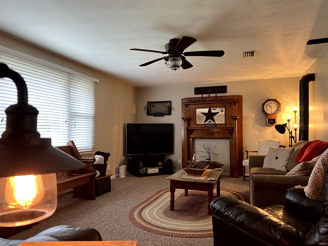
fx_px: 246
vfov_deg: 53.1
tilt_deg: +2.5
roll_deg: -0.1
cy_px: 123
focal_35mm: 26
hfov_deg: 67.3
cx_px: 164
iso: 100
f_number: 1.5
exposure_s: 1/60
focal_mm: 5.7
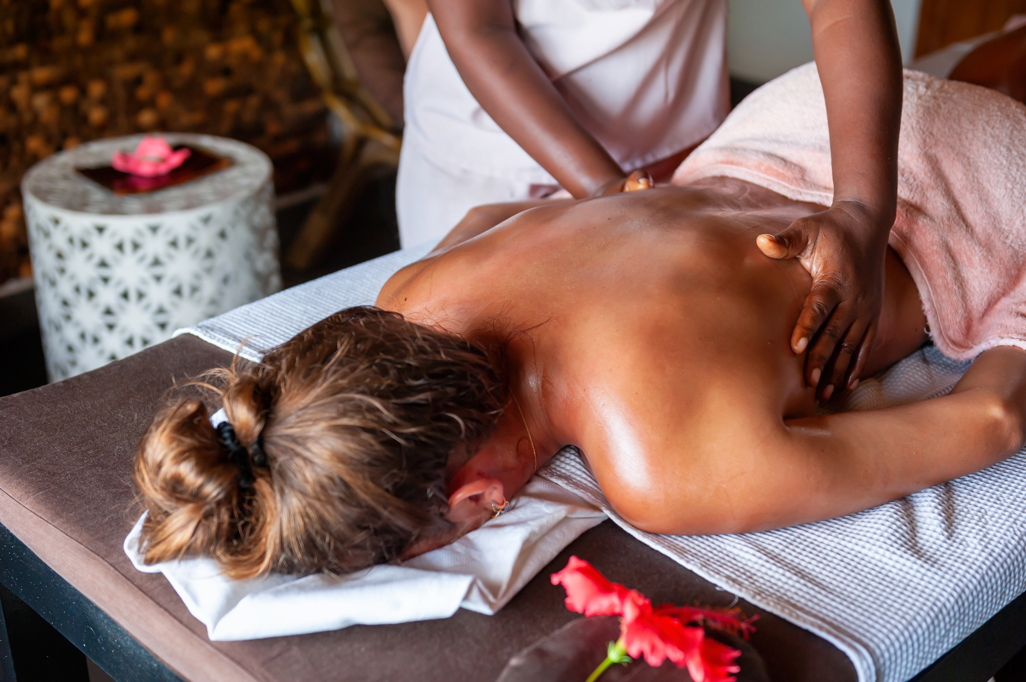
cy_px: 341
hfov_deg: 39.6
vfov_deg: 27.0
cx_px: 513
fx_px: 1424
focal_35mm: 50
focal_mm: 50
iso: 320
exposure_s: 1/125
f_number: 3.2
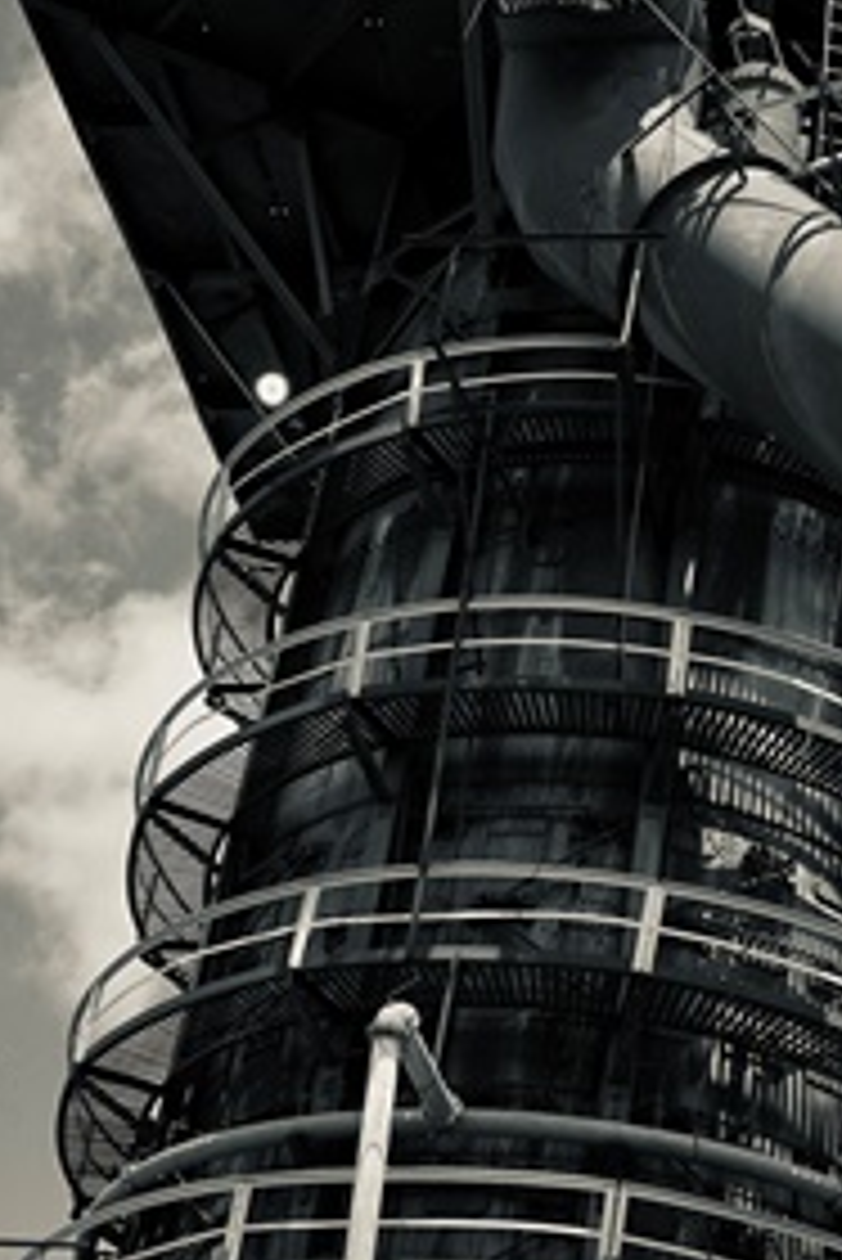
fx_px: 3609
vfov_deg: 19.8
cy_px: 572
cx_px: 727
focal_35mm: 103
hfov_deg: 13.2
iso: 400
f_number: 8
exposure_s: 1/2000
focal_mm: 30
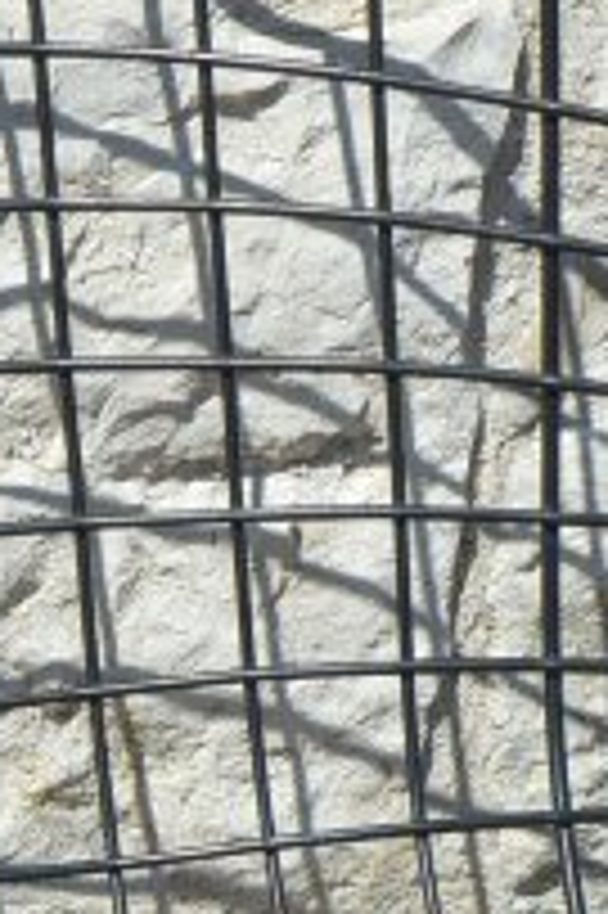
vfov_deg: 8.6
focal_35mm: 230
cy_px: 1652
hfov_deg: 6.0
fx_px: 5836
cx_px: 81
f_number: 8
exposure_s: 1/250
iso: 100
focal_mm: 26
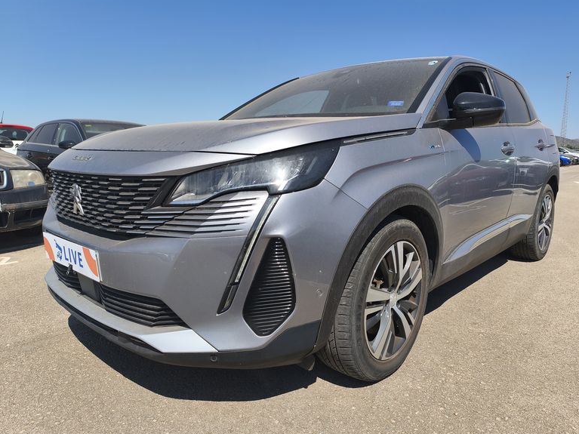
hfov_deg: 71.6
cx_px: 300
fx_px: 401
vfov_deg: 56.8
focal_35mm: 24
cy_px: 223
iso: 50
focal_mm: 6.14
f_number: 1.65
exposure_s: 1/932
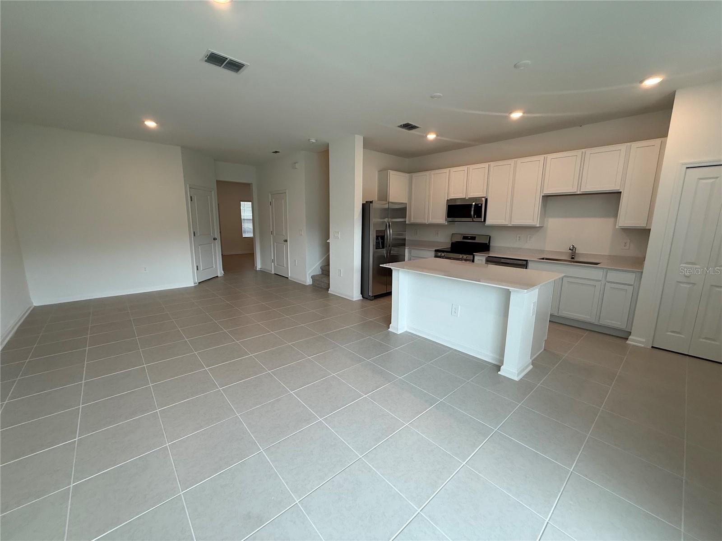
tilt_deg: -9.8
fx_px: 292
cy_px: 270
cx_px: 361
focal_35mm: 14
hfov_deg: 102.1
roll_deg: -0.8
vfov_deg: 85.7
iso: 125
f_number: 2.2
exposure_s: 1/120
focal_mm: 2.22
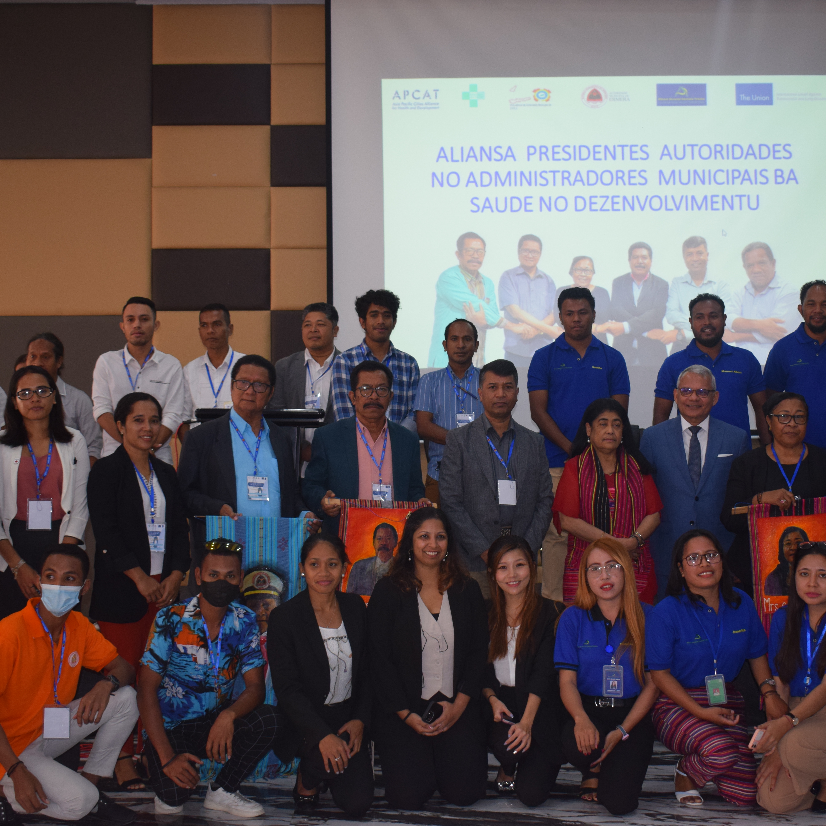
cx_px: 469
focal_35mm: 50
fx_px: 1350
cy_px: 412
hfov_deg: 34.0
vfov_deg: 34.0
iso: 800
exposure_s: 1/80
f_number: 4.2
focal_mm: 26
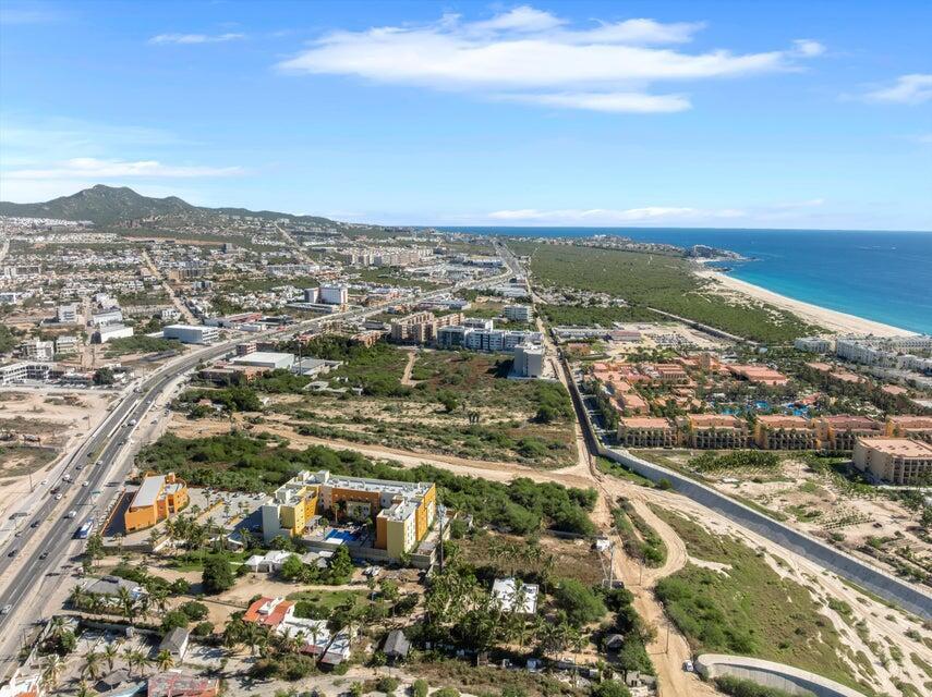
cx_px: 466
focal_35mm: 24
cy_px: 348
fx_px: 646
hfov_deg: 71.6
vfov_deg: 56.8
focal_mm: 12.29
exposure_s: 1/100
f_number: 6.3
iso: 200
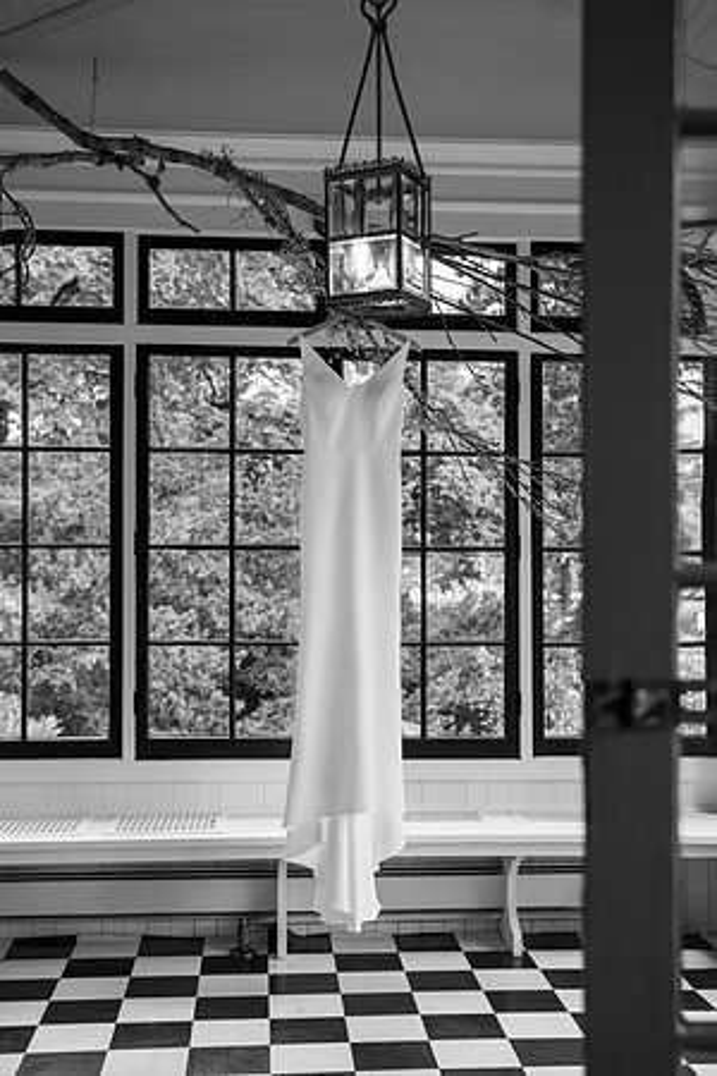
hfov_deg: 28.1
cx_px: 358
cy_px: 538
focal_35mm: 48
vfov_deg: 41.1
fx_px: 1434
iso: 500
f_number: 4
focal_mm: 48
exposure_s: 1/320
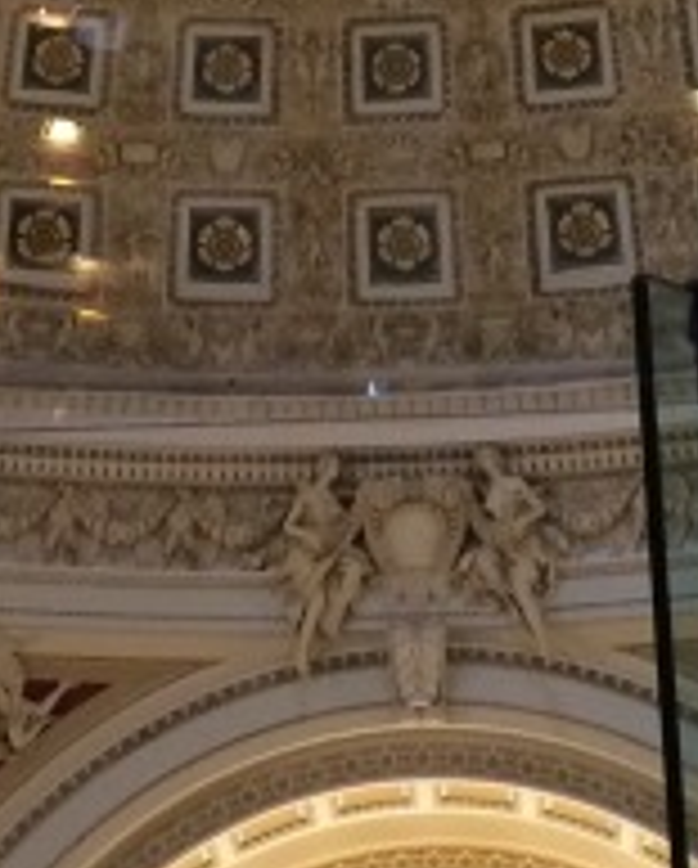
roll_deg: +1.2
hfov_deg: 12.4
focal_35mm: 125
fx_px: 3220
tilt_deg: +30.7
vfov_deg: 14.8
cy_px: -200
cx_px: 342
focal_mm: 4.15
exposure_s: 1/30
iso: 160
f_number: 2.2
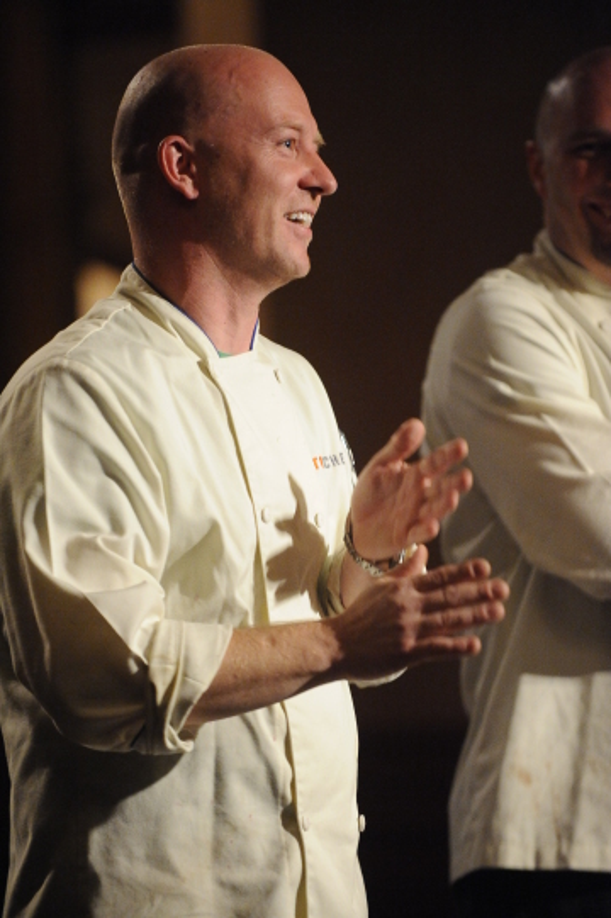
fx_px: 5098
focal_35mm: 200
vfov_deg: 10.3
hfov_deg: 6.9
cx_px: 306
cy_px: 459
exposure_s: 1/100
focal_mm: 200
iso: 6400
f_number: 3.2
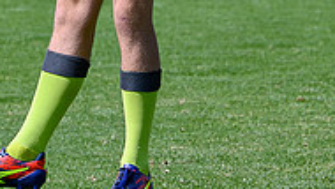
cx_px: 118
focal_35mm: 554
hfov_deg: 3.9
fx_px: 4922
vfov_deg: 2.2
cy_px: -193
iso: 140
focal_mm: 102
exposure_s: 1/2000
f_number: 4
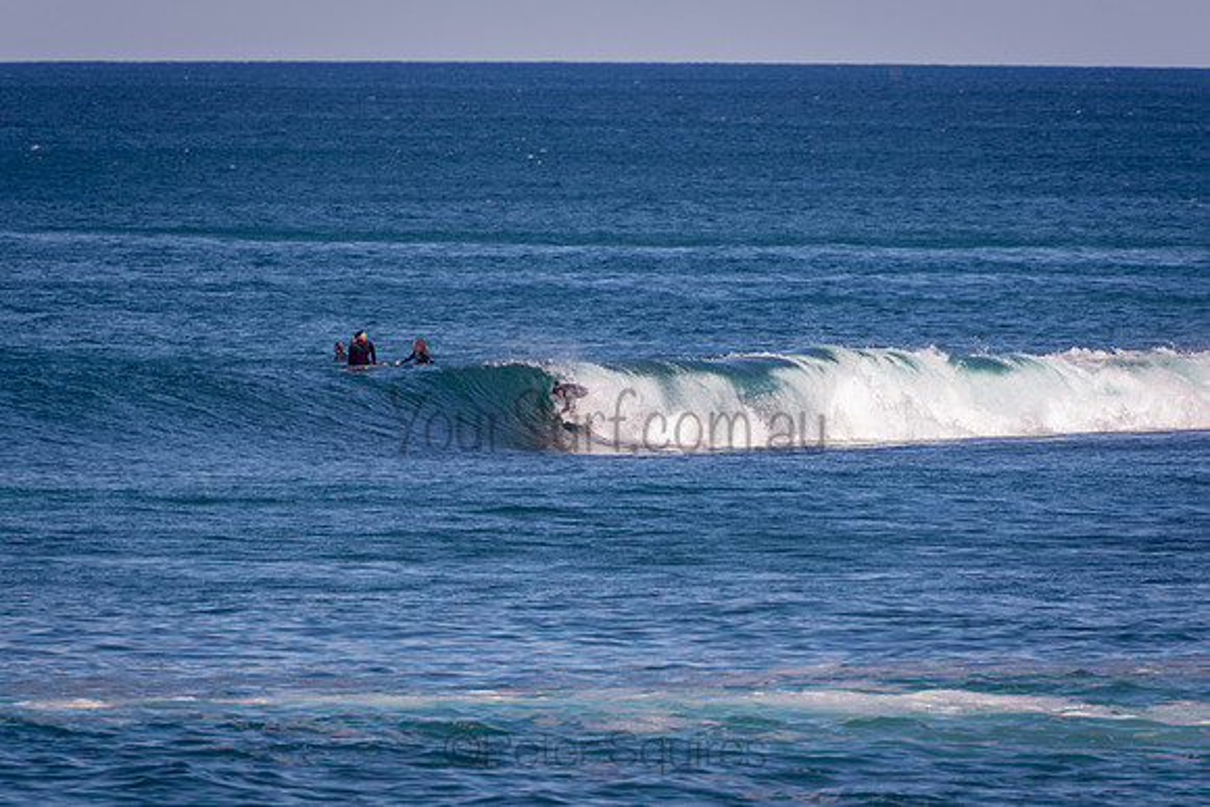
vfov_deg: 2.3
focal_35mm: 610
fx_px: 20507
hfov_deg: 3.4
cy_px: 404
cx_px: 605
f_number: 5.6
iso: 220
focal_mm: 400
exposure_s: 1/1250
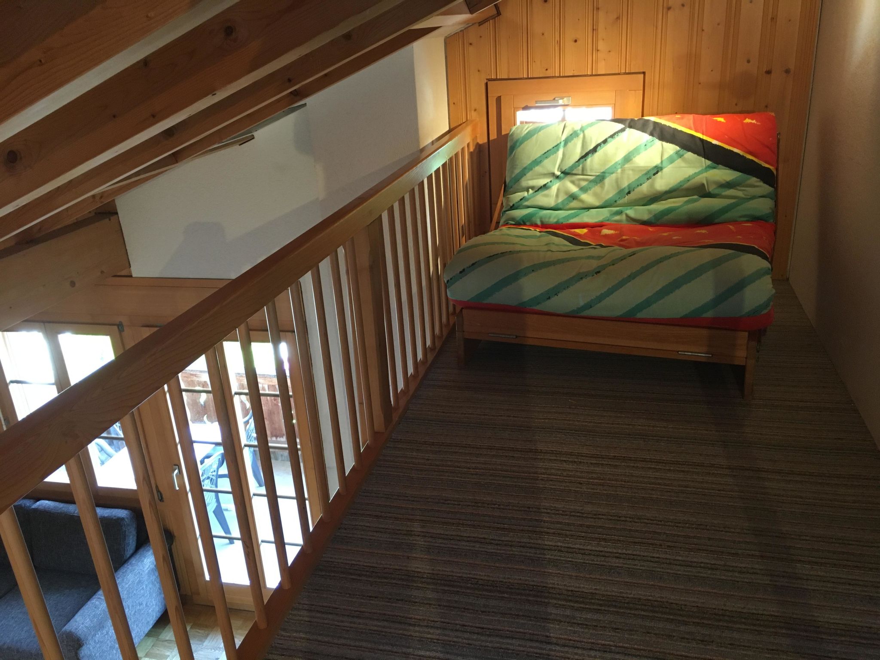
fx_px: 737
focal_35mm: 29
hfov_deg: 61.7
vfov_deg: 48.2
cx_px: 440
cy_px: 330
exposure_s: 1/33
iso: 160
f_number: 2.2
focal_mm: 4.15
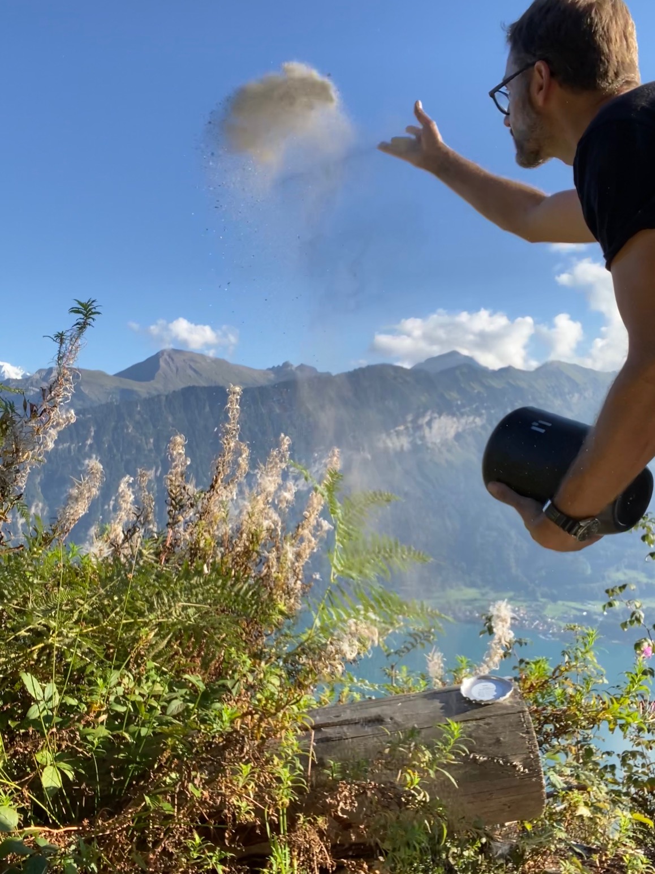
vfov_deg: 60.0
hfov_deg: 46.8
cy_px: 437
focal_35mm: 30
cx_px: 328
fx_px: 757
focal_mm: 2.71
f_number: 2.2
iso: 25
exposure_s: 1/378
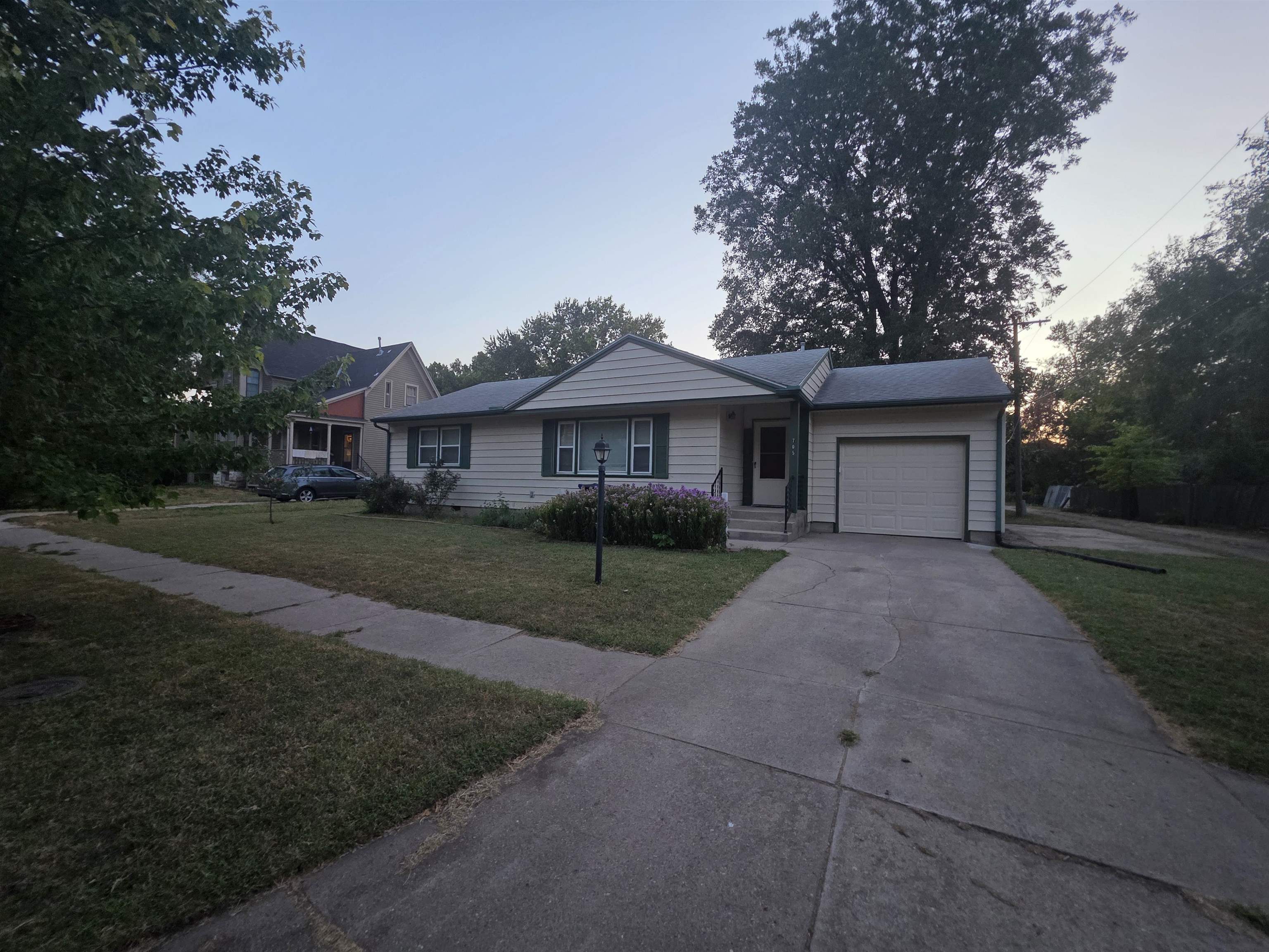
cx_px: 634
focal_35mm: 13
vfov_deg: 89.9
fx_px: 477
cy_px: 476
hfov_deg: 106.2
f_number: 1.9
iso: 320
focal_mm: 2.2
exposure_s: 1/60
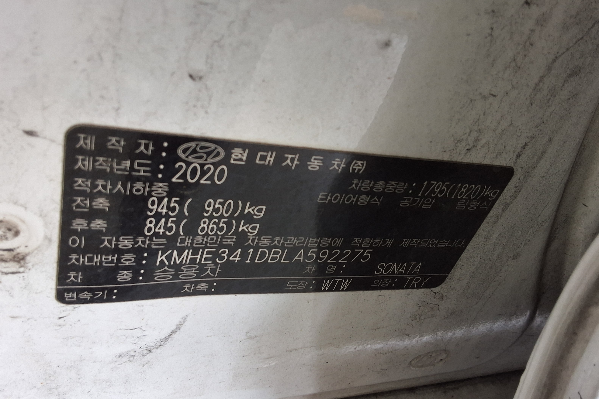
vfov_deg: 43.6
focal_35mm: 30
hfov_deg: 61.9
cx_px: 294
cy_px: 215
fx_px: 499
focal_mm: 2.91
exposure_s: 1/60
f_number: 1.9
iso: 64
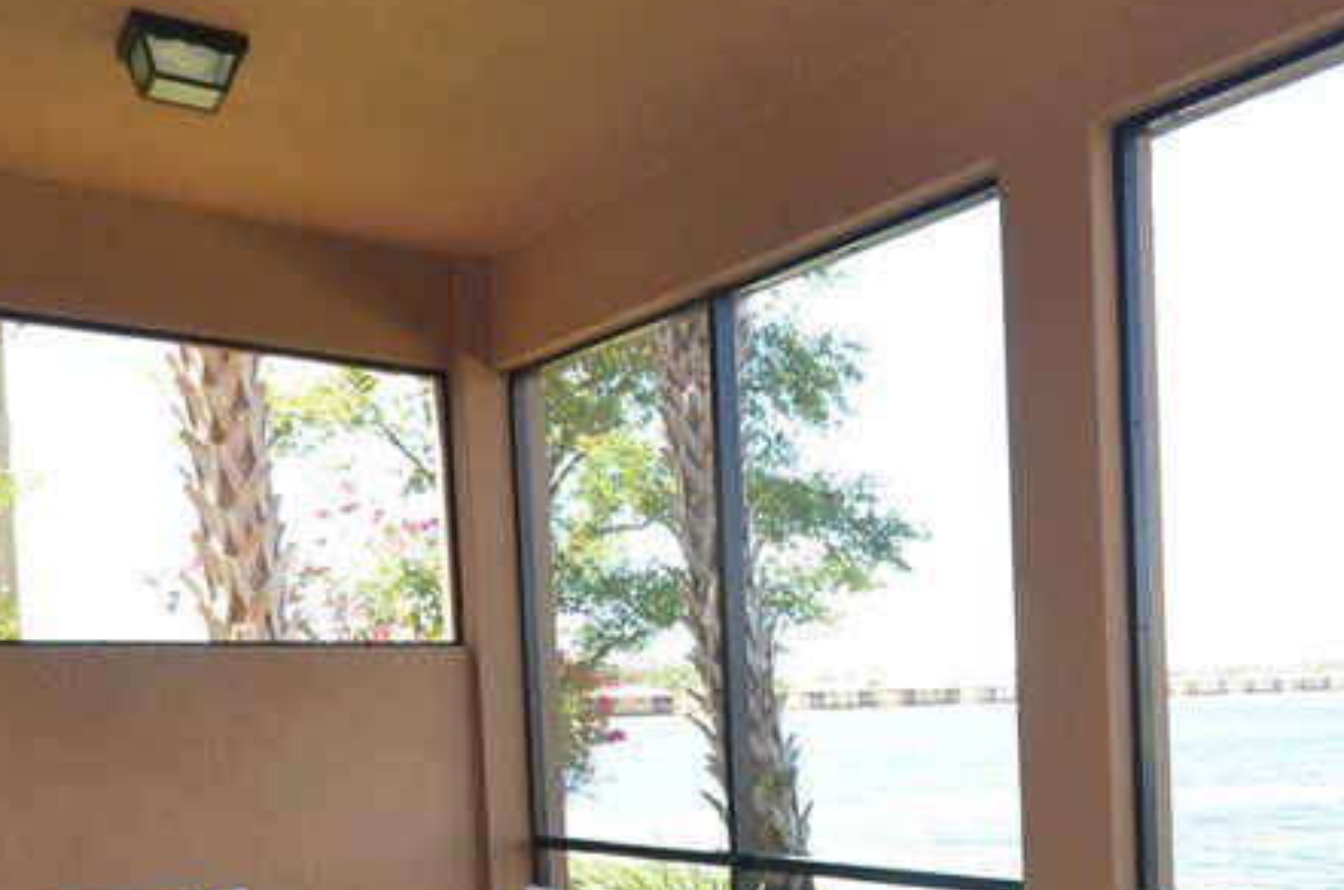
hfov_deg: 48.9
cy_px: 690
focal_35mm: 37
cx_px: 1083
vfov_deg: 34.8
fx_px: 1378
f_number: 4
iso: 400
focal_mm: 10
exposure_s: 1/250
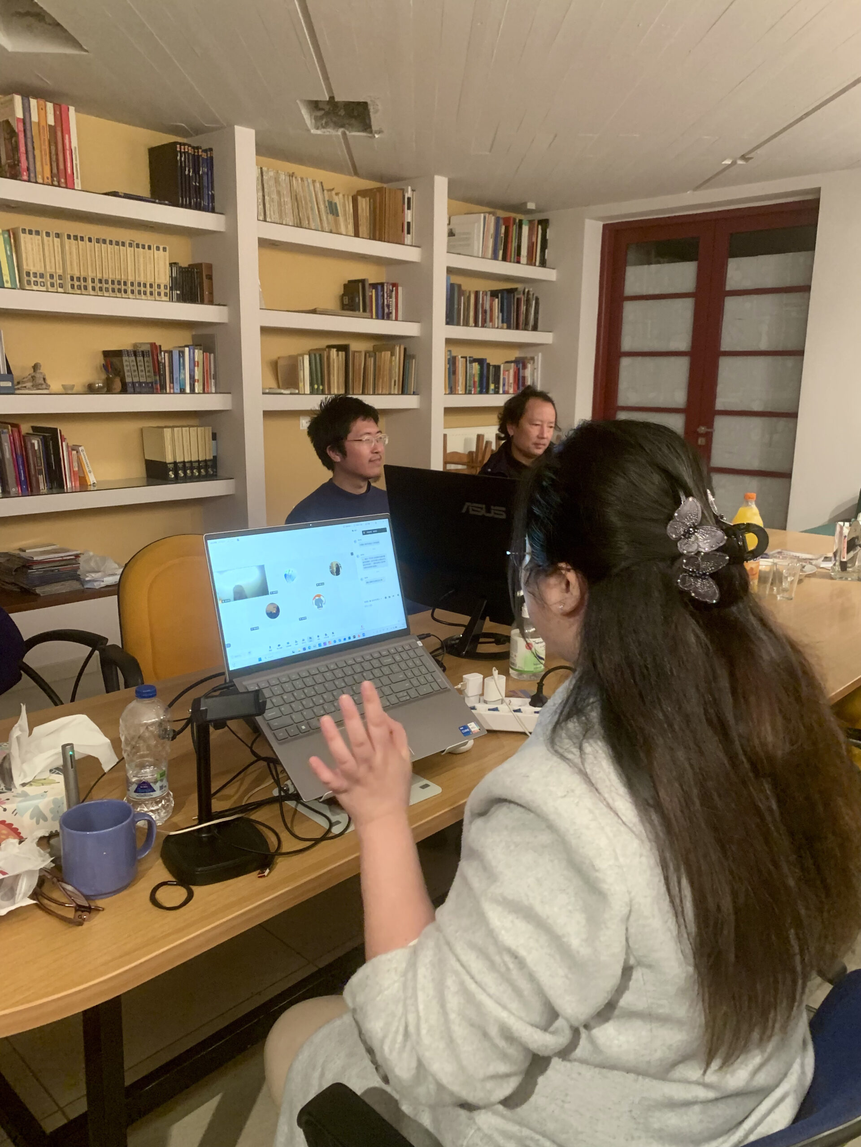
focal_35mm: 26
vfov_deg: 67.3
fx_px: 862
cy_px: 574
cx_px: 430
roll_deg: -1.6
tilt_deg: -12.6
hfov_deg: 53.1
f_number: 1.8
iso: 320
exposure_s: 1/33
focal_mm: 4.25
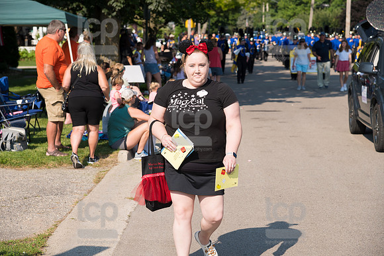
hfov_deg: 21.5
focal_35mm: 95
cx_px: 192
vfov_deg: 14.4
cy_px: 128
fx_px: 1014
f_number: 6.3
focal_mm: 95
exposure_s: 1/800
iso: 320
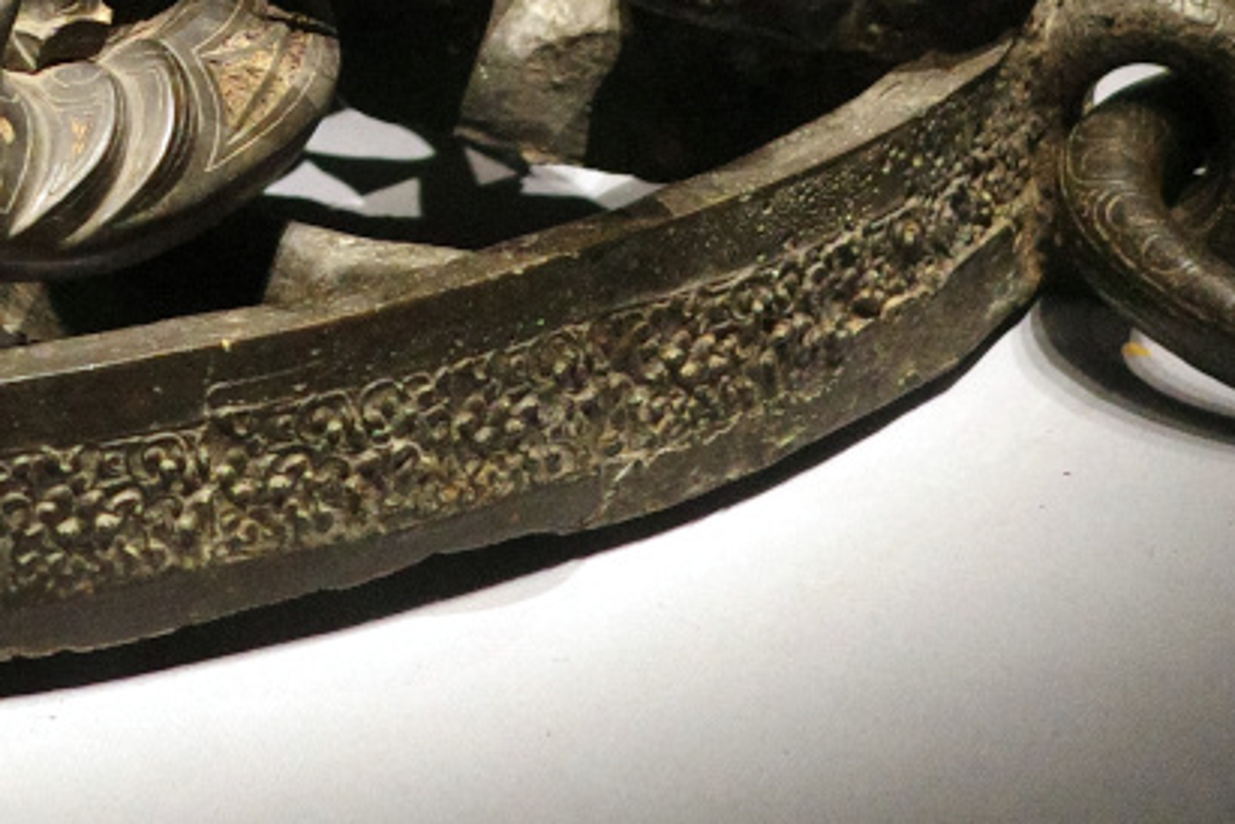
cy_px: -758
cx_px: -502
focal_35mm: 187
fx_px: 6415
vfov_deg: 7.1
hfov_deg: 10.7
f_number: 2.8
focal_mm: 26
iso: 2000
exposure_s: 1/40
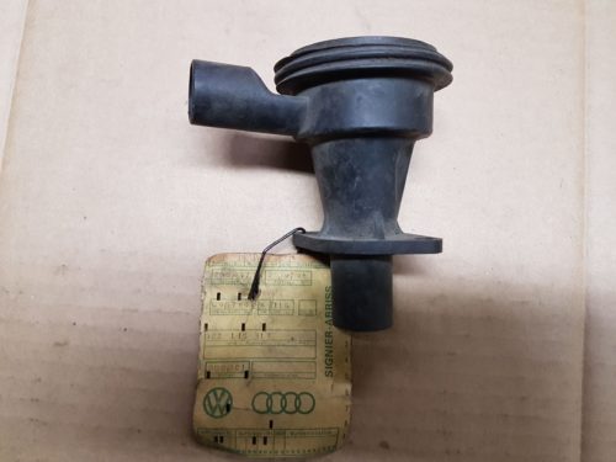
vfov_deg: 53.1
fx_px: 463
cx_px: 308
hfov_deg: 67.3
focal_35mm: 26
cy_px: 231
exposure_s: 1/25
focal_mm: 4.2
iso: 160
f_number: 1.7
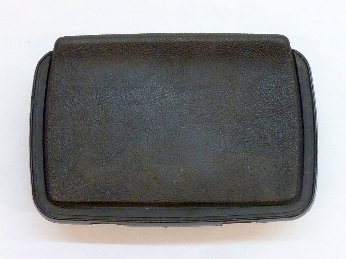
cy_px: 130
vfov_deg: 32.9
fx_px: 440
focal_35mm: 44
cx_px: 173
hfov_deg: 42.9
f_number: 3.7
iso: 400
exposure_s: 1/25
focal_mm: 7.3
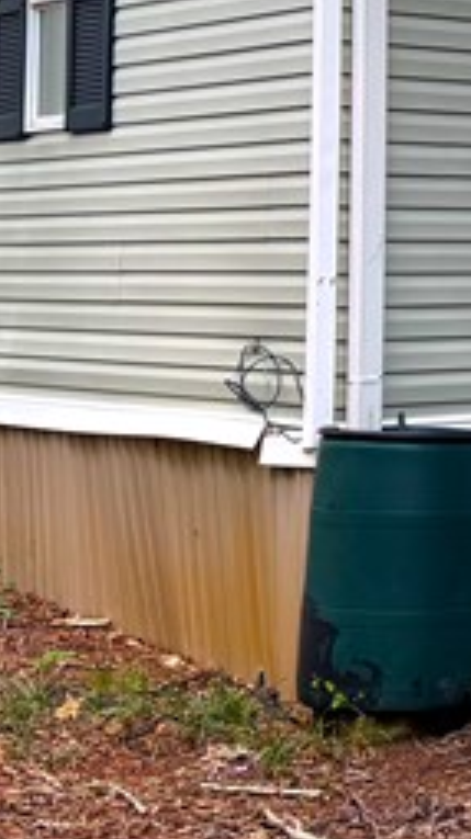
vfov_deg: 19.9
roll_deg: +0.0
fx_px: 2337
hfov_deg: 10.7
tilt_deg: +3.7
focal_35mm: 105
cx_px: 893
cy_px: 39
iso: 100
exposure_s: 1/188
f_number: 1.78
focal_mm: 6.76
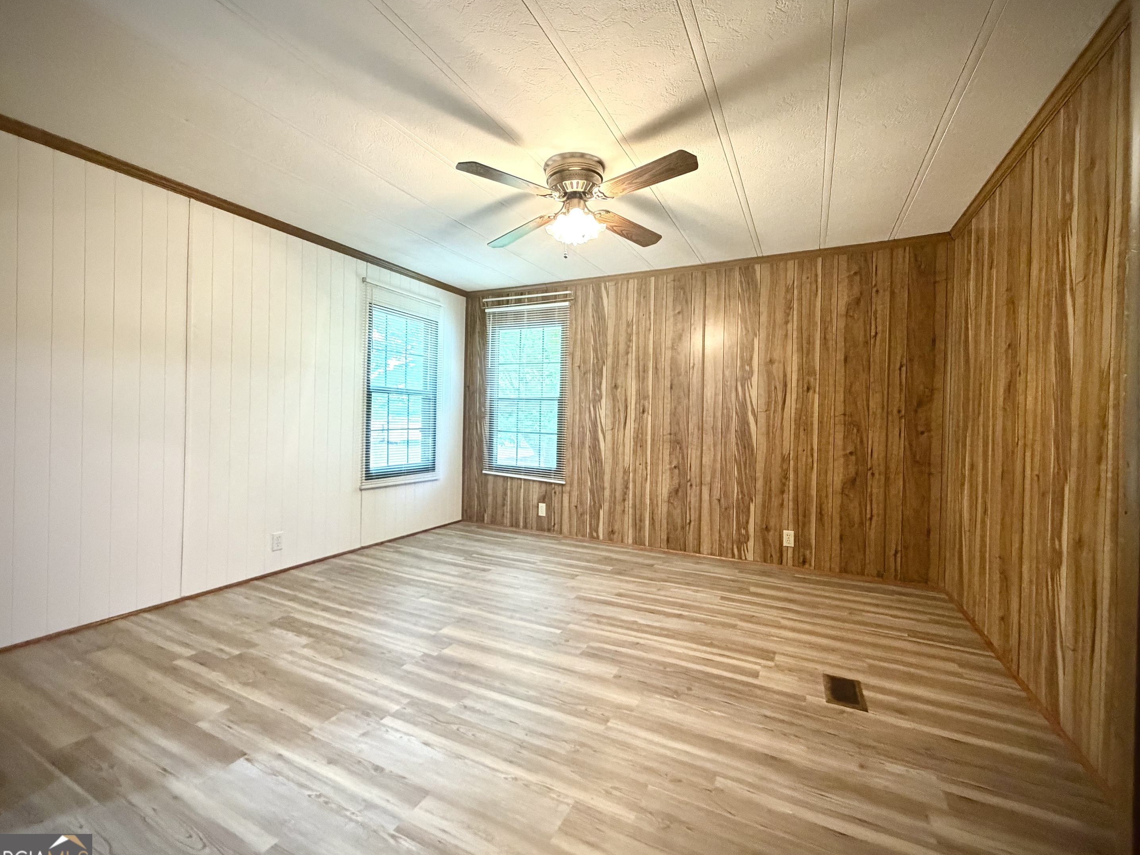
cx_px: 566
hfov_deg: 98.2
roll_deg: -0.7
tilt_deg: -2.1
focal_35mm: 15
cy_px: 422
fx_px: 494
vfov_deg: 81.7
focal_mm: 2.22
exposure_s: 1/60
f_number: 2.2
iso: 640
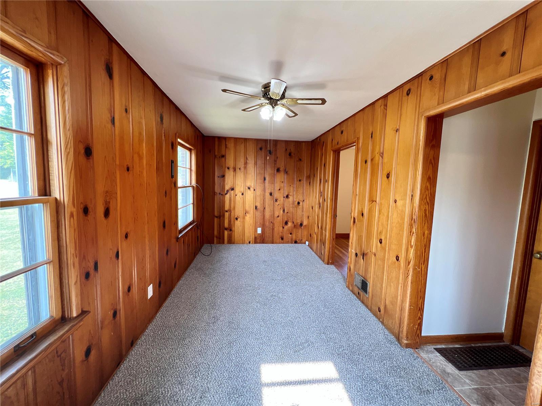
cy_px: 203
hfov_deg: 106.2
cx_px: 271
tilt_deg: -5.0
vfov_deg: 89.9
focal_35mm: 13
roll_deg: -2.4
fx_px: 204
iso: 64
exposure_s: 1/32
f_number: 1.8
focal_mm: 1.57
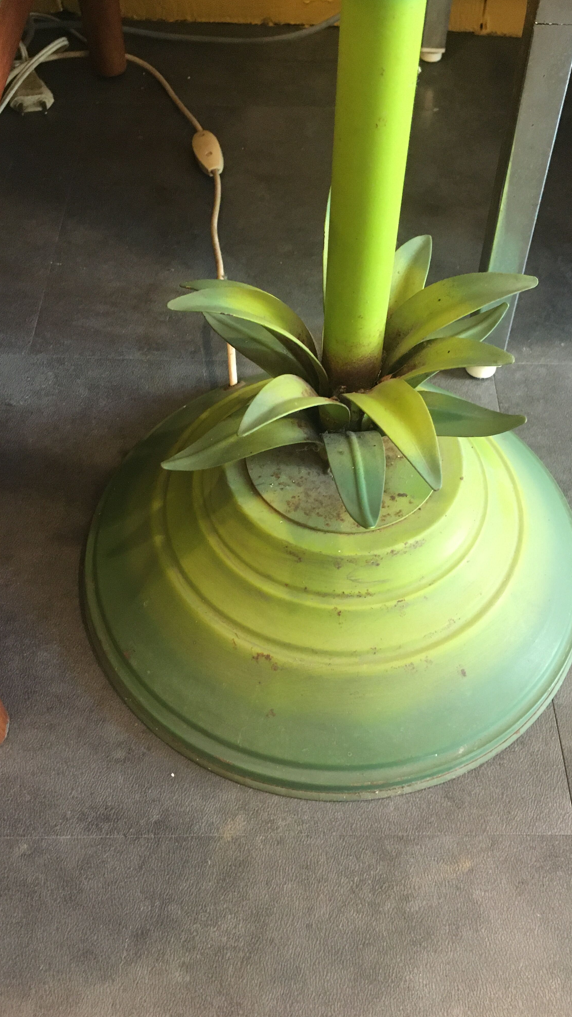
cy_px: 509
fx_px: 863
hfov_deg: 36.6
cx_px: 326
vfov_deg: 61.0
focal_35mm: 32
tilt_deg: -53.7
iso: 200
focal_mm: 4.15
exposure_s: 1/25
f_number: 2.2
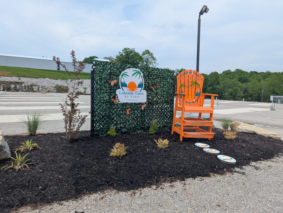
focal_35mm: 24
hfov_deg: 71.5
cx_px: 142
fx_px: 197
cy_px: 106
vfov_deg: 56.9
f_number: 1.85
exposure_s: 1/1953
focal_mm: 6.81
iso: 48
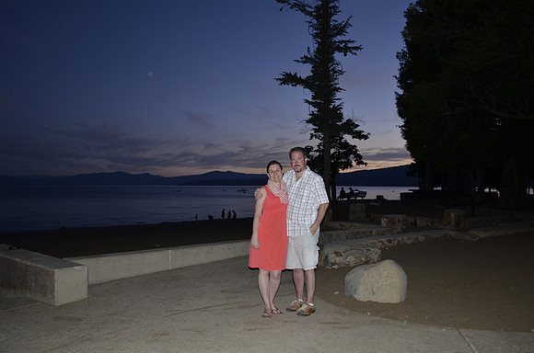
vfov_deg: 47.7
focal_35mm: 27
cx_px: 267
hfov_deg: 67.5
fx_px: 400
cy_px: 176
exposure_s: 1/60
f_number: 3.5
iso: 800
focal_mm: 18
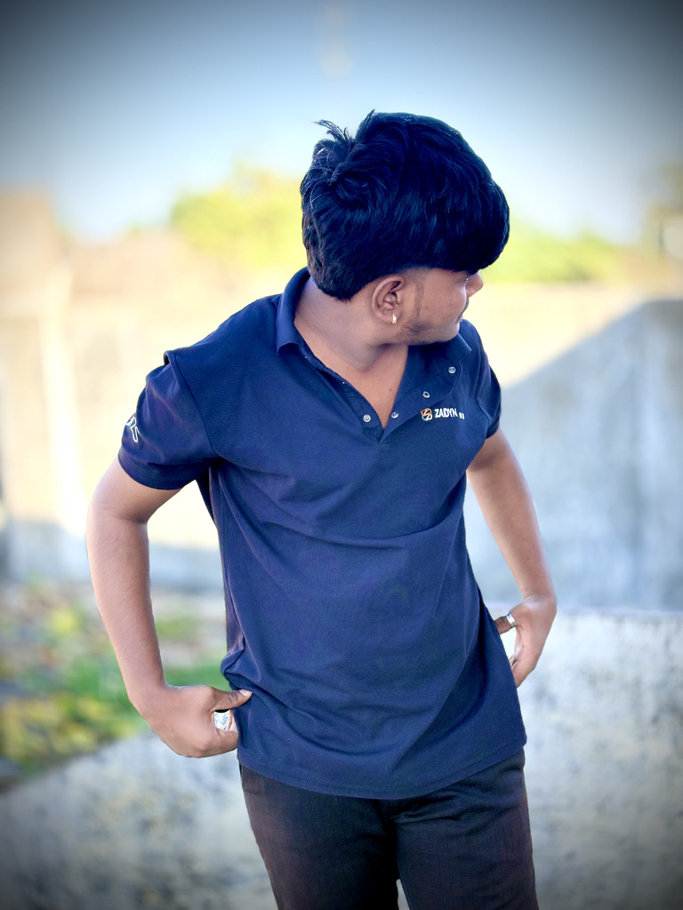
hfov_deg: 28.0
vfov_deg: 36.8
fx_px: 1368
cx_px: 342
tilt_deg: -8.6
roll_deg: +2.9
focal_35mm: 52
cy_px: 455
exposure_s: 1/1364
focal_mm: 5.96
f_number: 1.6
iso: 50
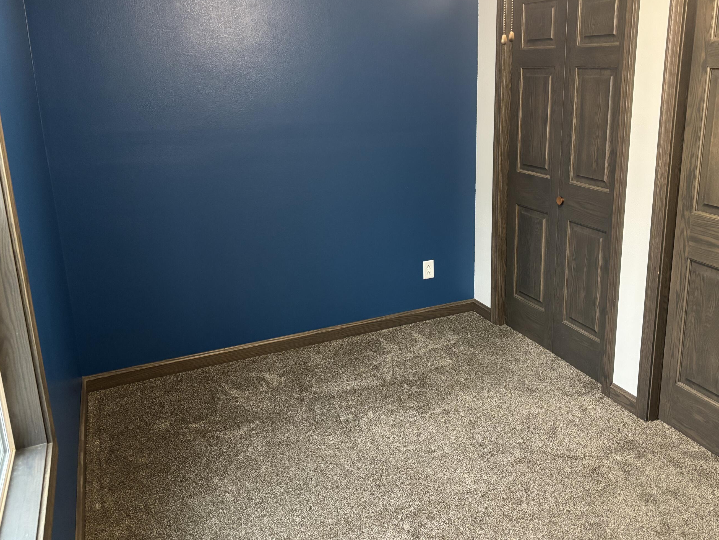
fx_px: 623
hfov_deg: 59.7
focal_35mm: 30
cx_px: 408
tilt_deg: -14.8
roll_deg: +0.4
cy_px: 233
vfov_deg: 46.7
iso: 500
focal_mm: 5.96
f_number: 1.6
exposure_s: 1/30
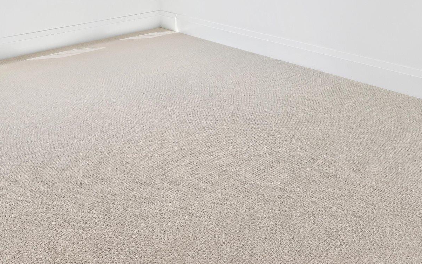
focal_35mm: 39
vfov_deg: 27.4
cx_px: 245
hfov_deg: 50.2
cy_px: -79
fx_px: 449
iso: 100
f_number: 8
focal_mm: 10
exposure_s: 1/6
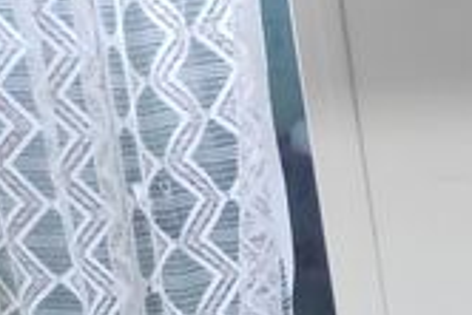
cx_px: 881
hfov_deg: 14.2
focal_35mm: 125
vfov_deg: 9.0
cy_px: 936
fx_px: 1640
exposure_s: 1/50
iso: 914
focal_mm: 3.94
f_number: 1.9
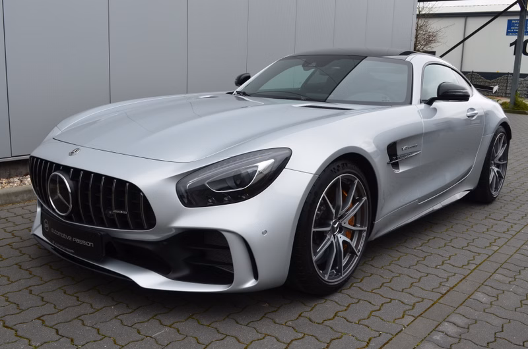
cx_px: 264
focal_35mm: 36
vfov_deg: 36.7
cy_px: 174
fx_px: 527
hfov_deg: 53.2
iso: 200
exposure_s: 1/60
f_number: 10
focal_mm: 24
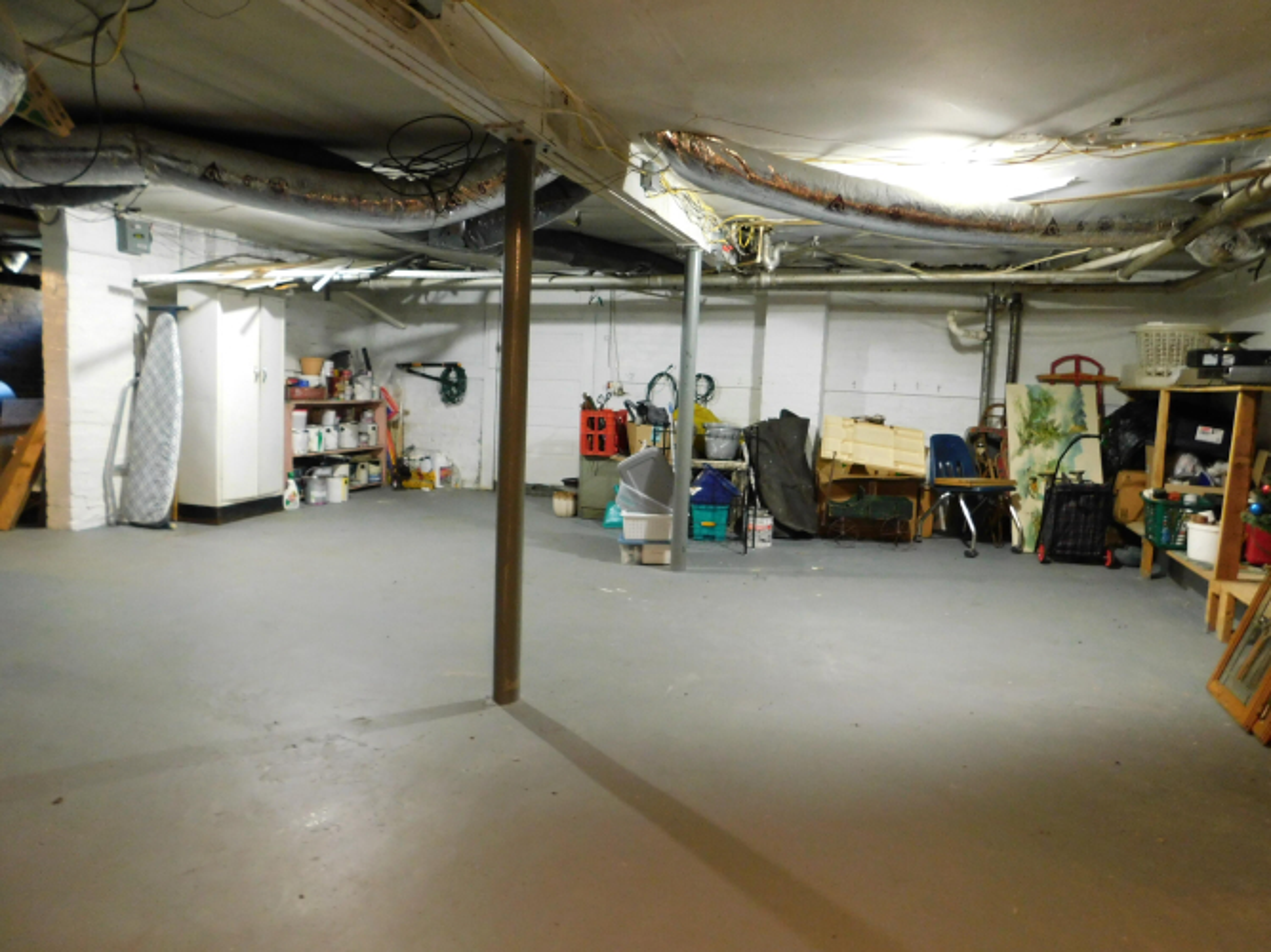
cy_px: 476
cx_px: 636
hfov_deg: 73.9
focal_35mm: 23
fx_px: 844
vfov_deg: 58.9
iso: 400
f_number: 3
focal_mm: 4
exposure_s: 1/8
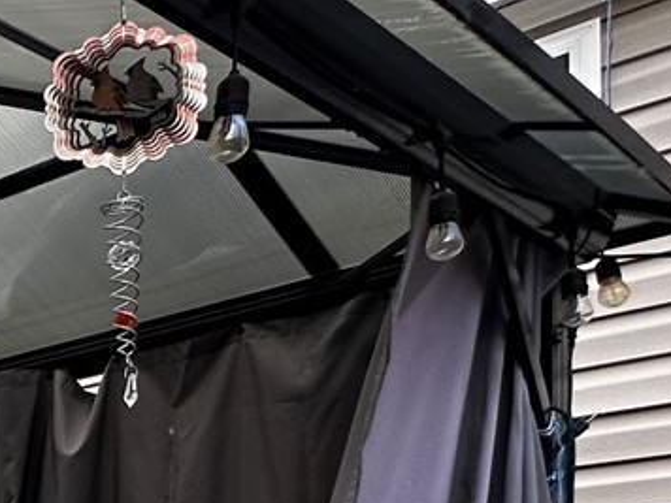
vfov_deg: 20.6
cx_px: -494
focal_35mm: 63
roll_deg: -0.5
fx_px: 1221
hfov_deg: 21.6
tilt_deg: -0.5
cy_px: 706
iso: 40
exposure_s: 1/359
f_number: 2.2
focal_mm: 2.22
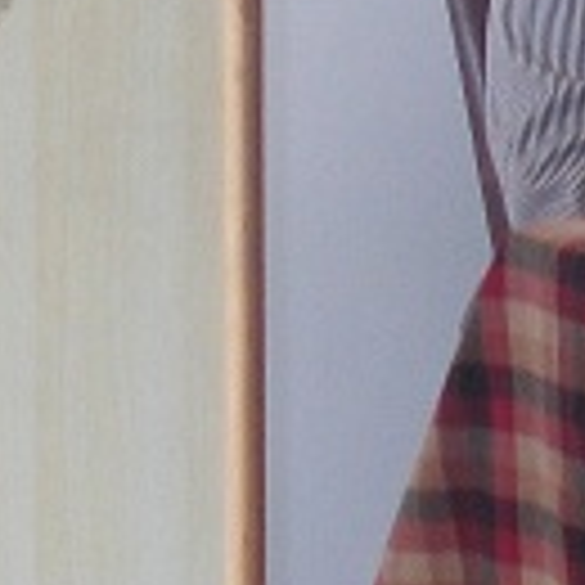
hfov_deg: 6.3
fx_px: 5277
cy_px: -603
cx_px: 900
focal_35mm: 276
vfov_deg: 6.2
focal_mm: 7.9
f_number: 4.2
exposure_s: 1/30
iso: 160
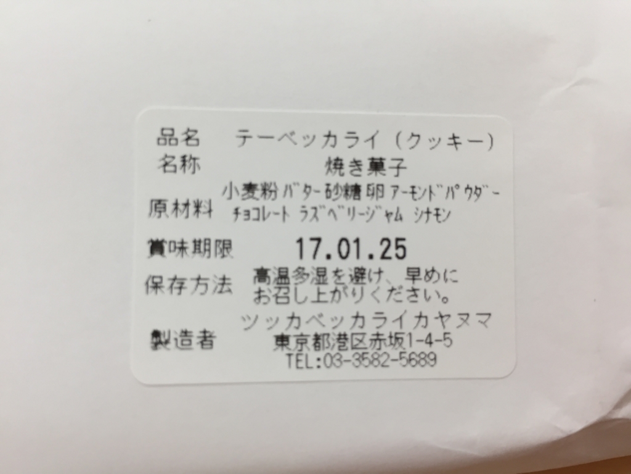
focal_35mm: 29
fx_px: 529
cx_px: 316
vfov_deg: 48.2
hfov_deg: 61.7
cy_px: 237
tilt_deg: -46.0
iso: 32
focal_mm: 4.15
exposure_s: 1/40
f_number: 2.2
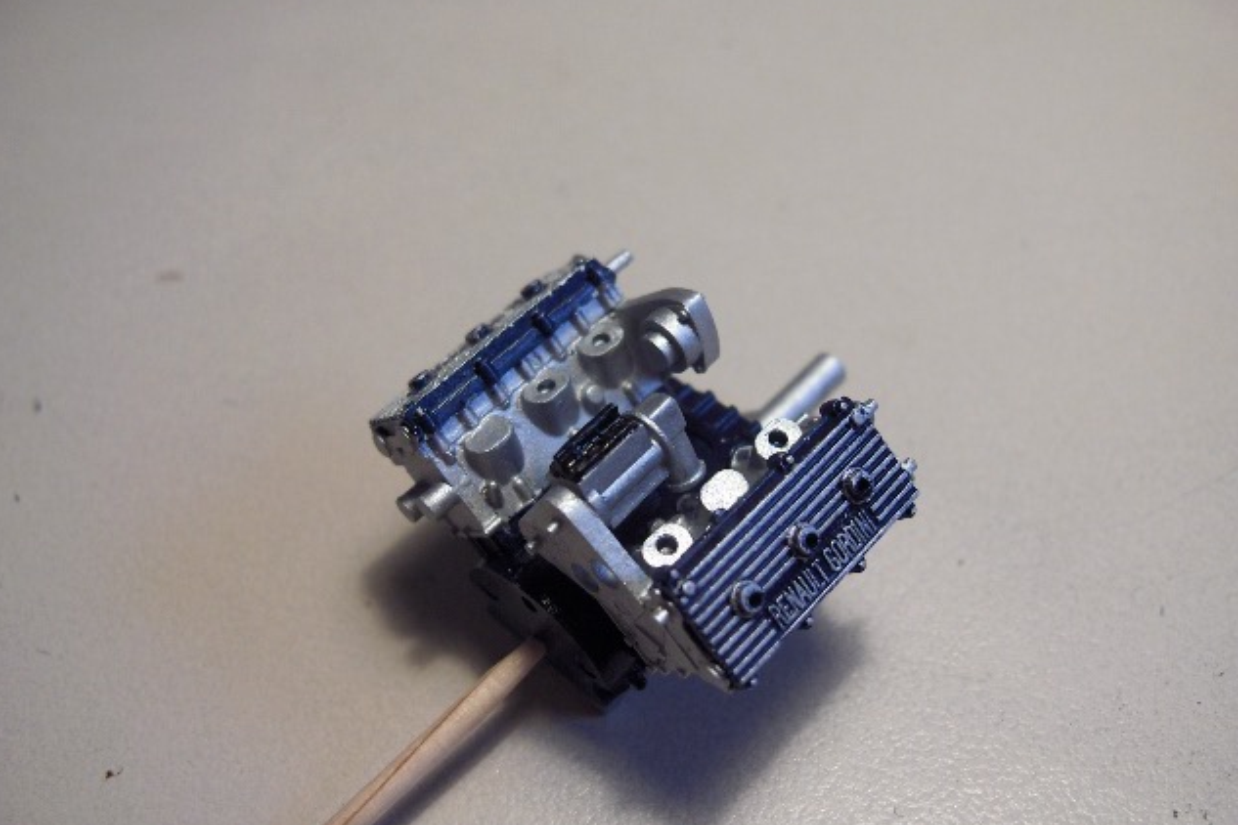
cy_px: 448
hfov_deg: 47.4
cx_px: 614
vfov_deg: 32.6
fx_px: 1410
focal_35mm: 41
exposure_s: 1/124
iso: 133
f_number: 2.8
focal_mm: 8
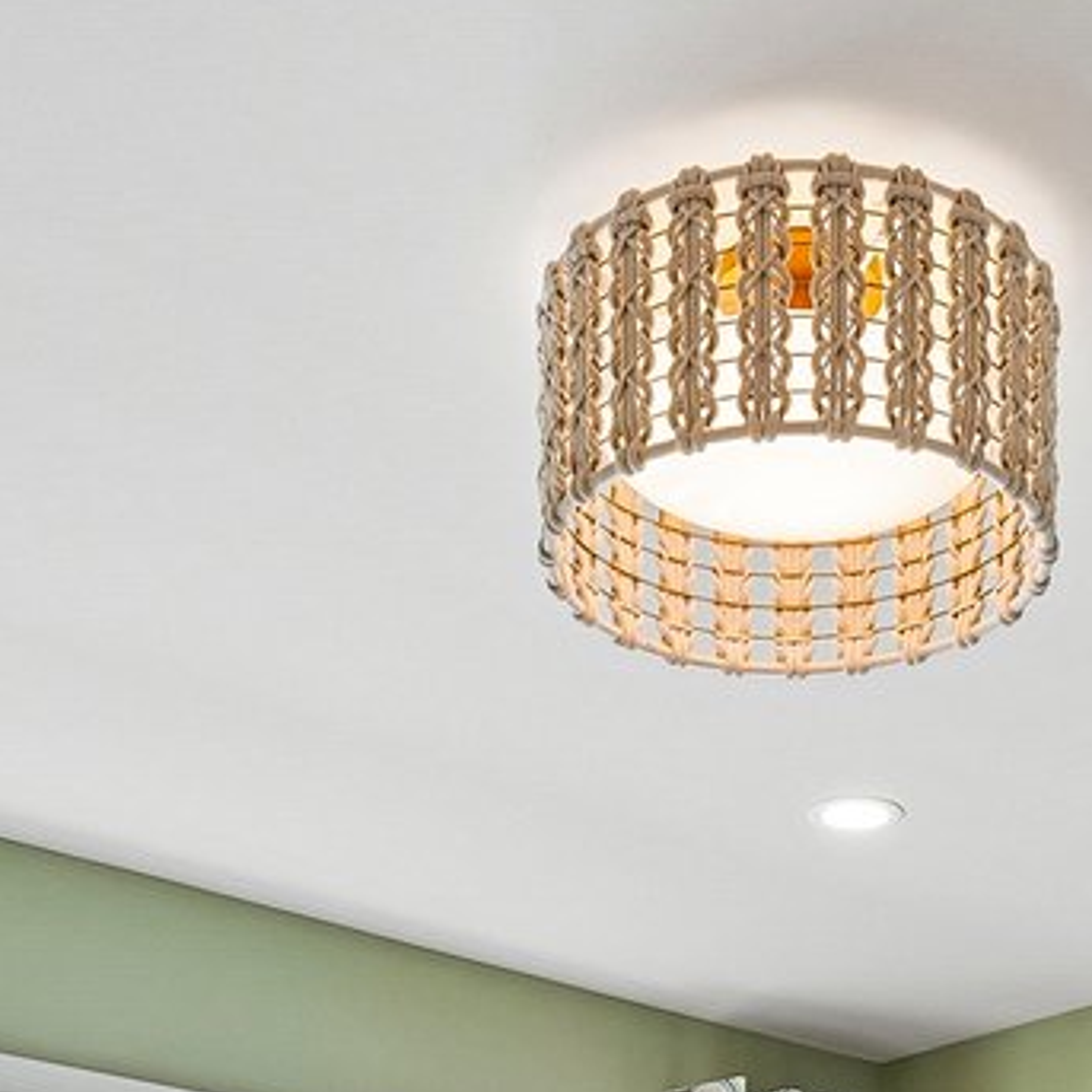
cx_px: 761
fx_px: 2534
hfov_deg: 24.2
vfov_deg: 19.9
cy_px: 1775
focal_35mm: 71
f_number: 8
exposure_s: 1/80
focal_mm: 14
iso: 500
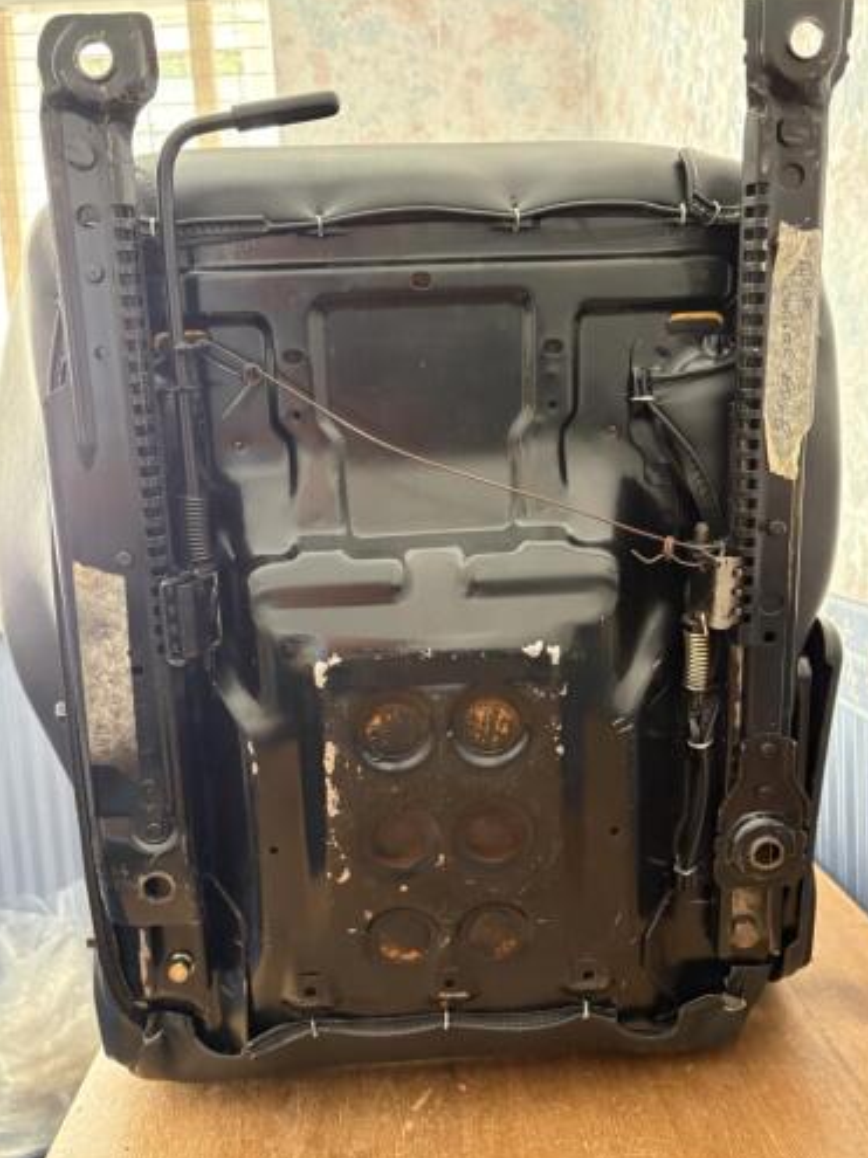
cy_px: 560
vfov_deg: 63.4
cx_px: 428
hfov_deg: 49.7
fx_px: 937
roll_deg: +3.3
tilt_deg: -5.2
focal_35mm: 28
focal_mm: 5.96
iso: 250
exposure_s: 1/60
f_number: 1.6
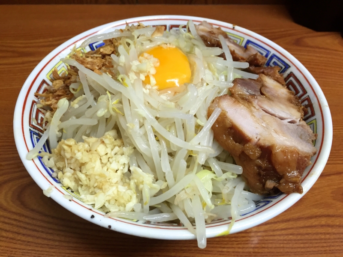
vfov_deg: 48.2
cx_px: 172
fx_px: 287
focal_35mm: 29
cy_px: 128
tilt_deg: -47.5
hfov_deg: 61.7
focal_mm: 4.15
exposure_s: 1/30
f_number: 2.2
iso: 50
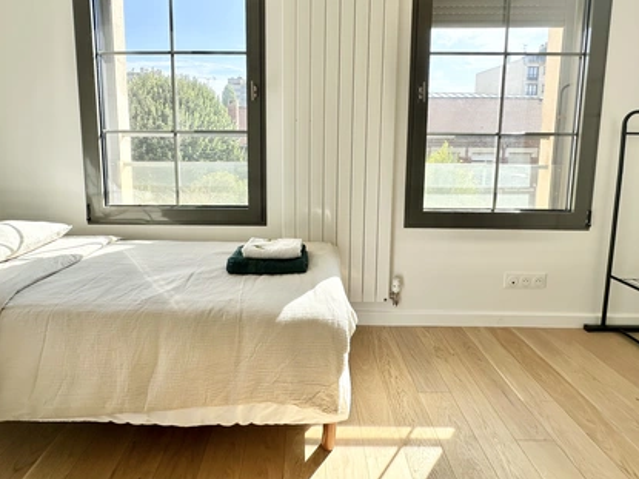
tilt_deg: -5.8
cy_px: 173
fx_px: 332
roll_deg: -0.6
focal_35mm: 18
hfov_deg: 87.7
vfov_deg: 70.1
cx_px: 306
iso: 40
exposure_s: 1/498
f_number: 2.2
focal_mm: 2.22
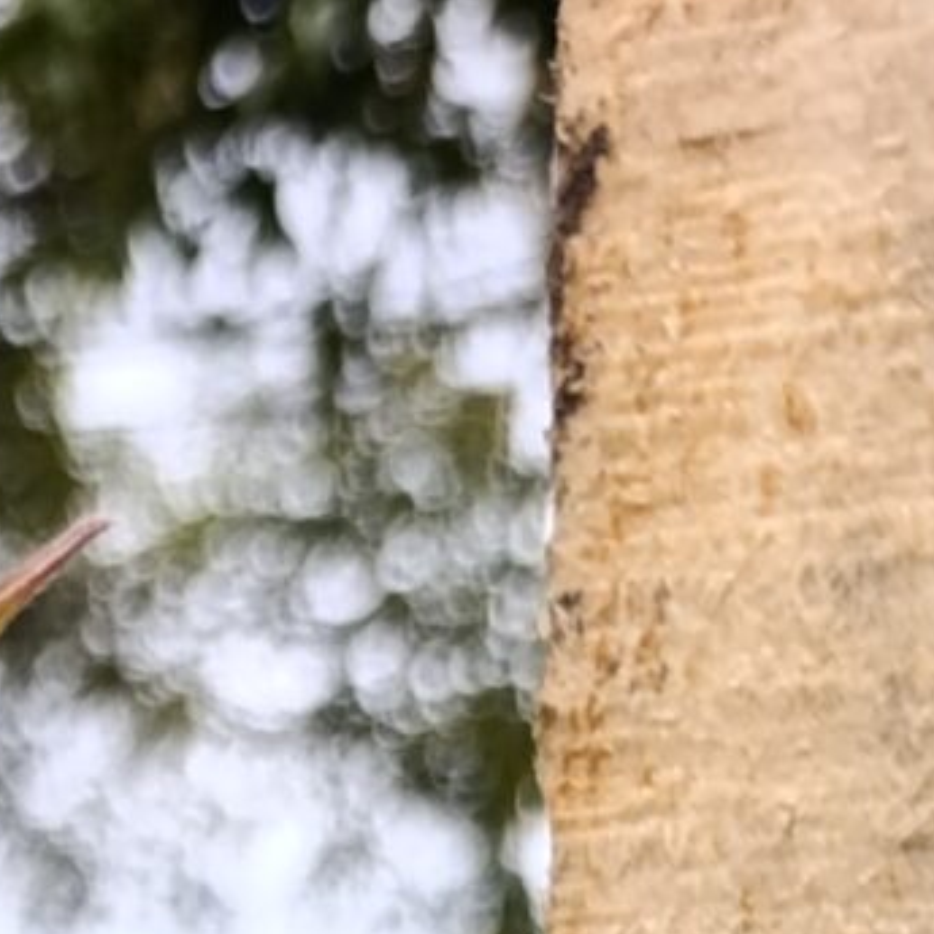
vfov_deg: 9.5
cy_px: 2607
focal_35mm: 151
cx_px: -907
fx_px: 4609
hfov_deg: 10.6
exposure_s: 1/178
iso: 50
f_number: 1.6
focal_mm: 6.14
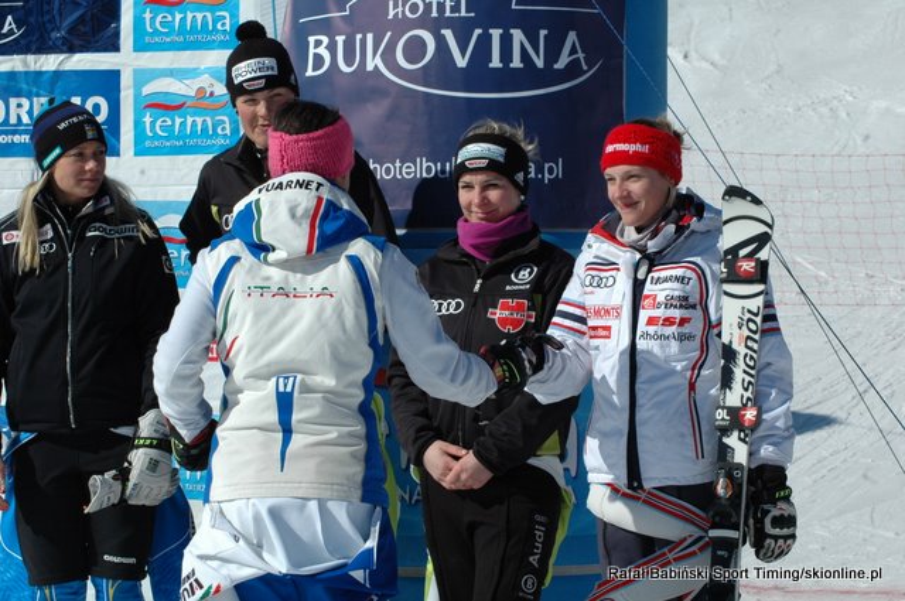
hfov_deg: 19.5
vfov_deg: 13.0
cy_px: 300
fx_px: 2636
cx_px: 452
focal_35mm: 105
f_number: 13
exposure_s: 1/640
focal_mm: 70
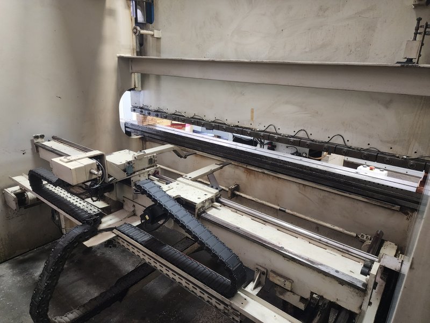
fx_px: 286
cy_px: 162
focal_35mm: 23
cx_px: 215
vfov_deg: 58.9
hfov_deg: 73.9
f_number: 1.8
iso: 800
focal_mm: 6.4
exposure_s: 1/60
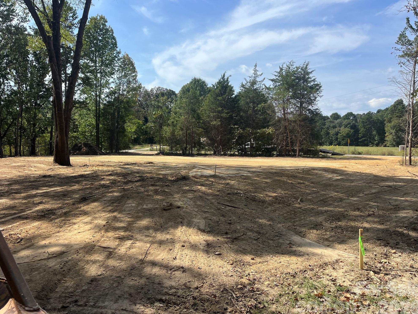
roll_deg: -0.7
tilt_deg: -1.7
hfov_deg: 65.3
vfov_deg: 51.4
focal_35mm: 27
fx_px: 326
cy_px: 160
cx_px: 206
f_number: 1.6
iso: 50
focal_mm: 5.1
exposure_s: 1/3049
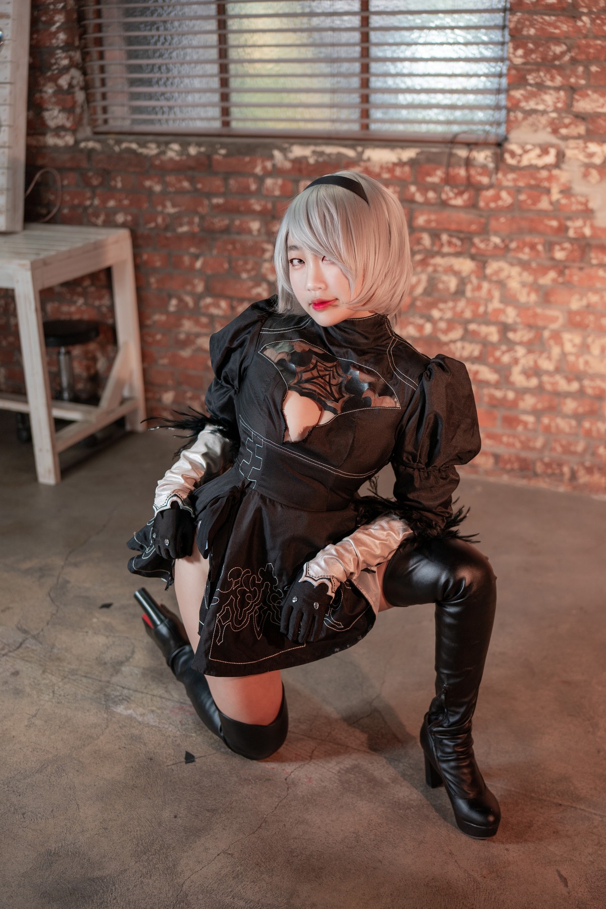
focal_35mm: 45
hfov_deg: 29.9
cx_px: 303
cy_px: 454
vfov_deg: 43.6
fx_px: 1136
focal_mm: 45
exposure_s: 1/250
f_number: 2.2
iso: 100
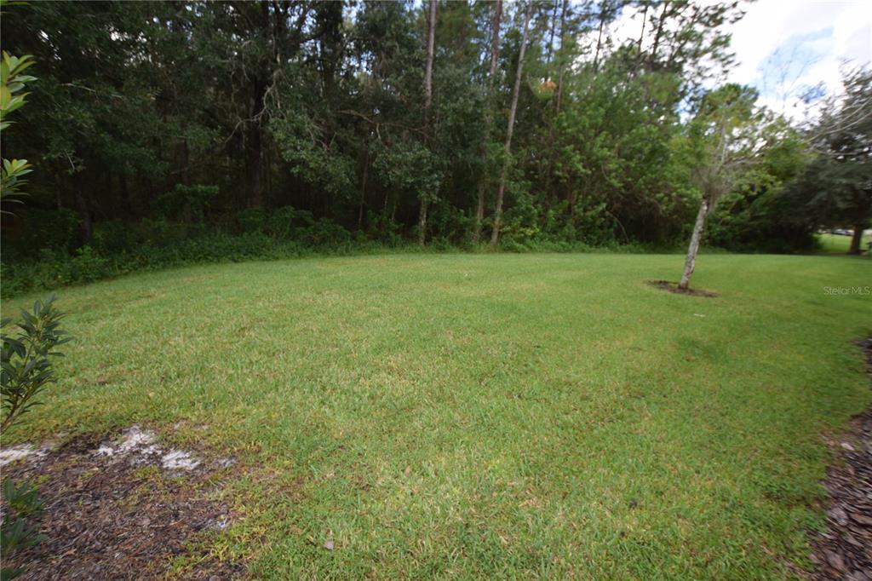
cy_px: 290
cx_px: 436
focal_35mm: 16
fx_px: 400
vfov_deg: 72.0
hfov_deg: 95.0
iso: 100
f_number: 5.6
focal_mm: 11
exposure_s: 1/125
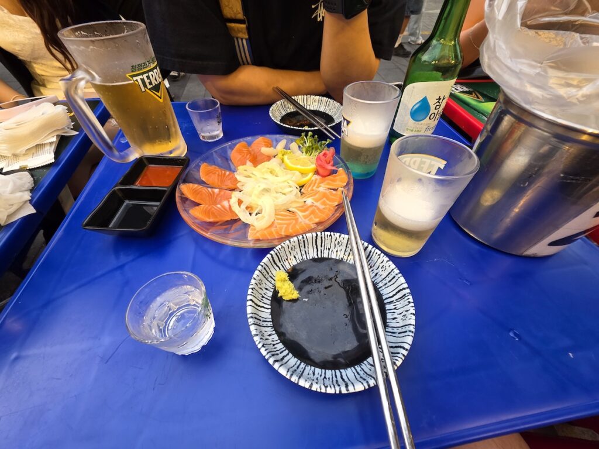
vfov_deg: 89.9
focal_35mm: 13
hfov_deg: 106.2
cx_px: 300
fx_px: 225
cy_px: 224
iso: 250
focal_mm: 2.2
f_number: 1.9
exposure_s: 1/120
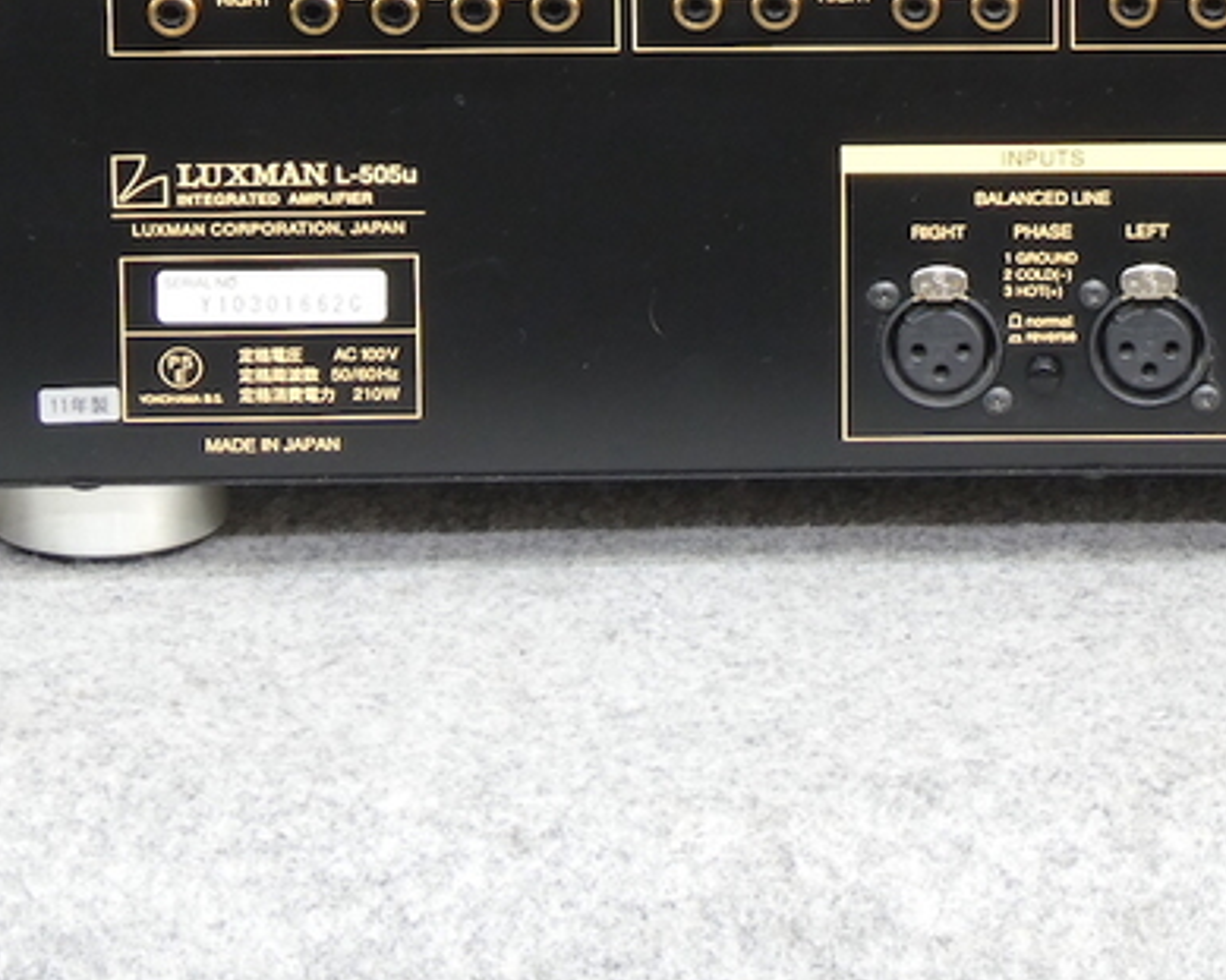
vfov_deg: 5.2
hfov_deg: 6.5
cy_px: -113
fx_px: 10846
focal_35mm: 299
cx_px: 1075
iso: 200
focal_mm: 22.3
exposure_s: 1/4
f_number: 5.2
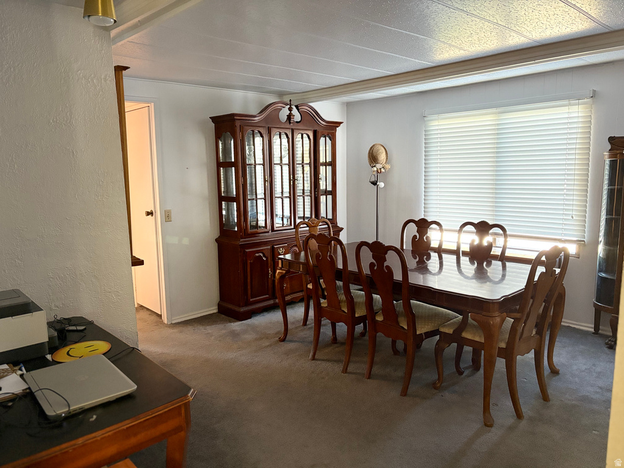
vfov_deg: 53.1
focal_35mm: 26
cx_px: 312
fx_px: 469
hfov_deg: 67.3
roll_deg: +2.0
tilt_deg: -8.3
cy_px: 234
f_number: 1.6
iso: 400
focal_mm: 5.96
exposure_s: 1/40
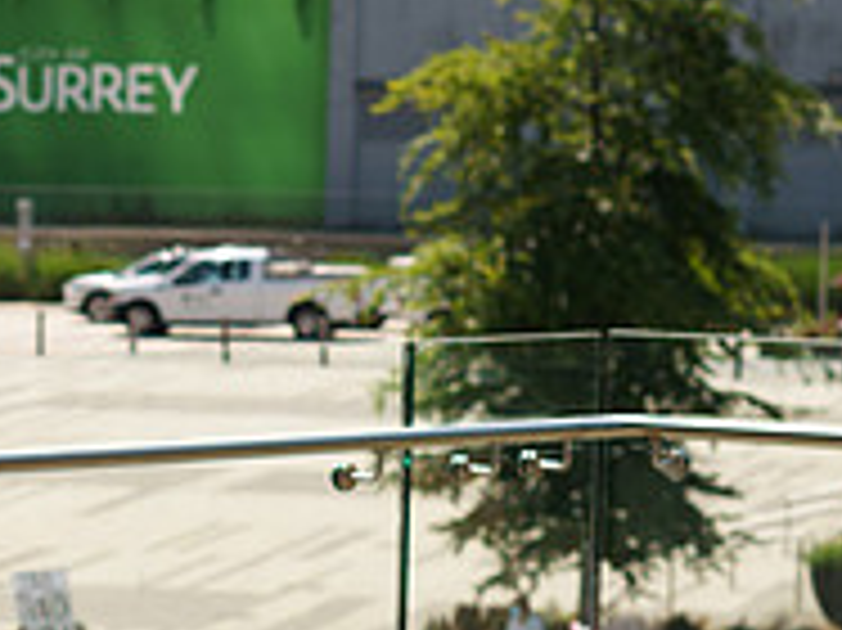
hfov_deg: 9.4
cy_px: 666
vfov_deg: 7.3
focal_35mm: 203
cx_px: -569
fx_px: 4935
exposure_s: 1/800
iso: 160
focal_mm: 50
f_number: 4
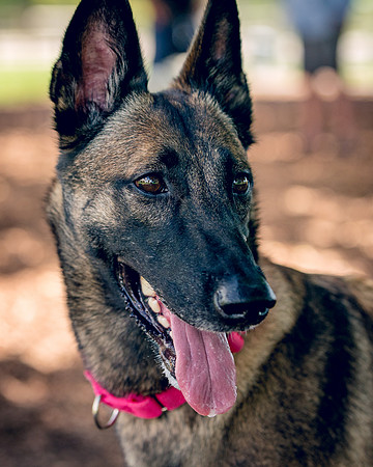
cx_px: 101
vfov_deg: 19.5
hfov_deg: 15.6
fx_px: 1360
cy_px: 234
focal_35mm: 99
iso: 1250
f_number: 3.5
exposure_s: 1/2000
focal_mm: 70
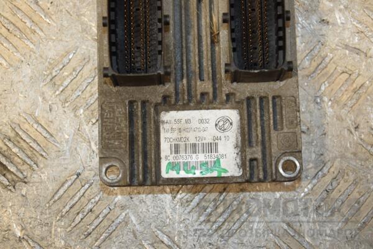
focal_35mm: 87
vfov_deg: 15.7
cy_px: 124
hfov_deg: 23.4
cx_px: 186
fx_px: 901
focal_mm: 58
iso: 800
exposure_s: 1/200
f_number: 7.1
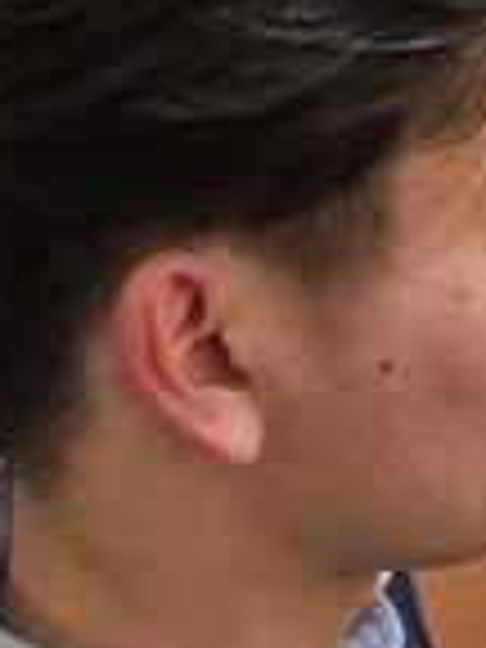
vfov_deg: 26.8
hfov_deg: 20.3
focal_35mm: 72
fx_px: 1348
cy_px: 180
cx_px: 126
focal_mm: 6.3
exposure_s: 1/100
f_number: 1.7
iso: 250
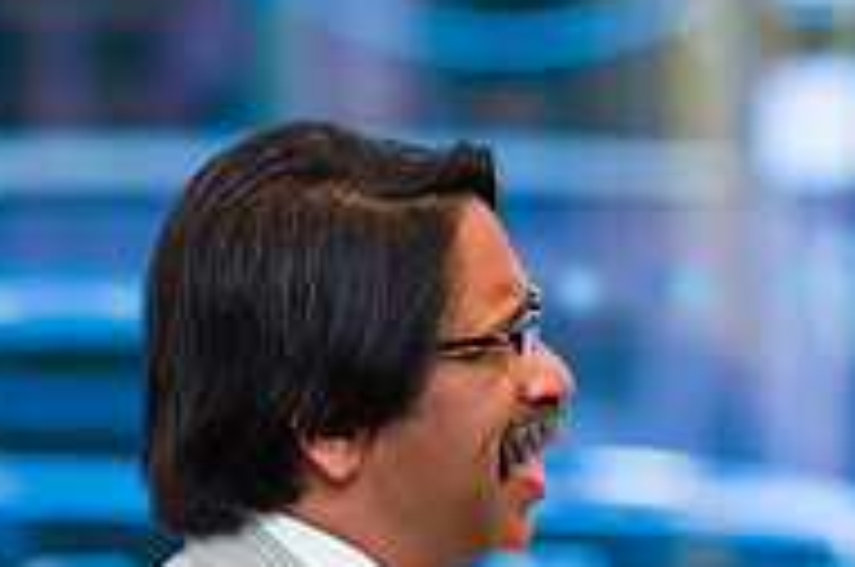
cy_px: 684
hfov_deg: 5.2
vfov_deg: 3.4
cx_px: 914
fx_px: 9413
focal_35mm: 397
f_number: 3.5
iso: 800
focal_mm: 130
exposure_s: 1/200
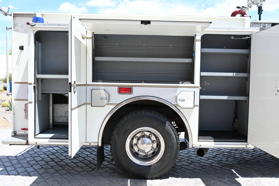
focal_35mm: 32
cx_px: 140
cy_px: 93
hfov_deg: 59.5
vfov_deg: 41.7
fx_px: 244
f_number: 7.1
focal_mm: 21
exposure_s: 1/160
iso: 100
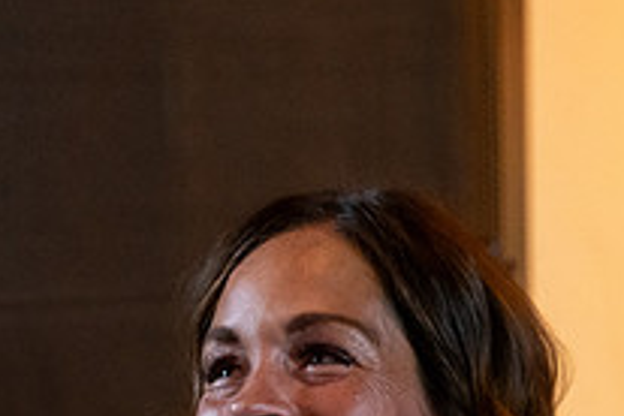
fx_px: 8943
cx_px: -18
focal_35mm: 516
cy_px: 476
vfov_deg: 2.7
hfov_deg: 4.0
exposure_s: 1/400
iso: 3200
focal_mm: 150
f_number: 2.8
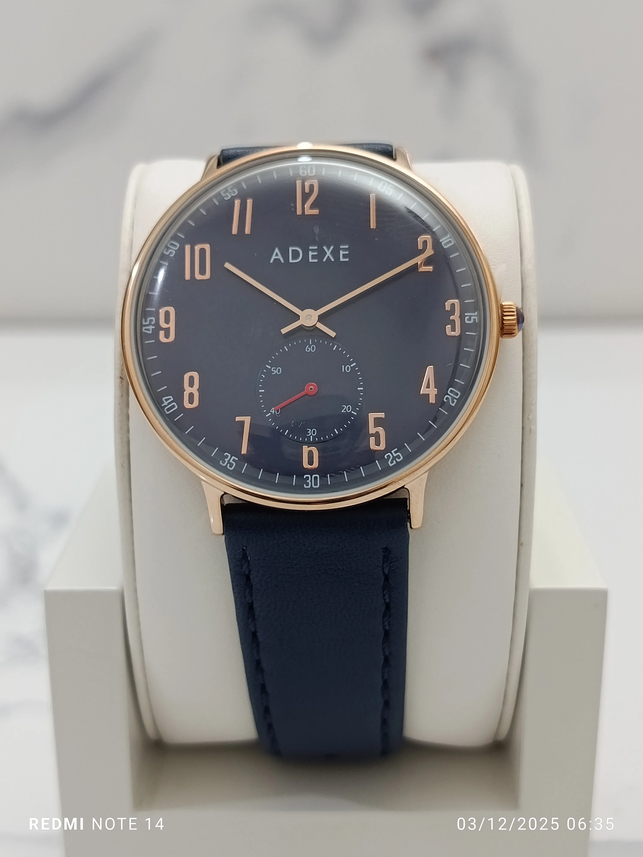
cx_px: 322
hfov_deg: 30.3
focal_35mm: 48
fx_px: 1189
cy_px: 428
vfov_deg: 39.7
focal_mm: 5.24
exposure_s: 1/100
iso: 473
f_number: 1.7
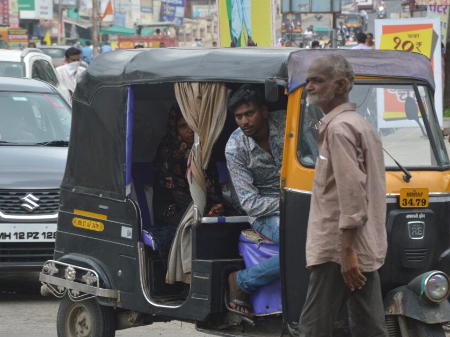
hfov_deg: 9.1
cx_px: 235
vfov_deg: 6.9
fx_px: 2816
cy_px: 169
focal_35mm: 217
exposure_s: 1/80
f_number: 7.1
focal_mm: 105
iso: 200
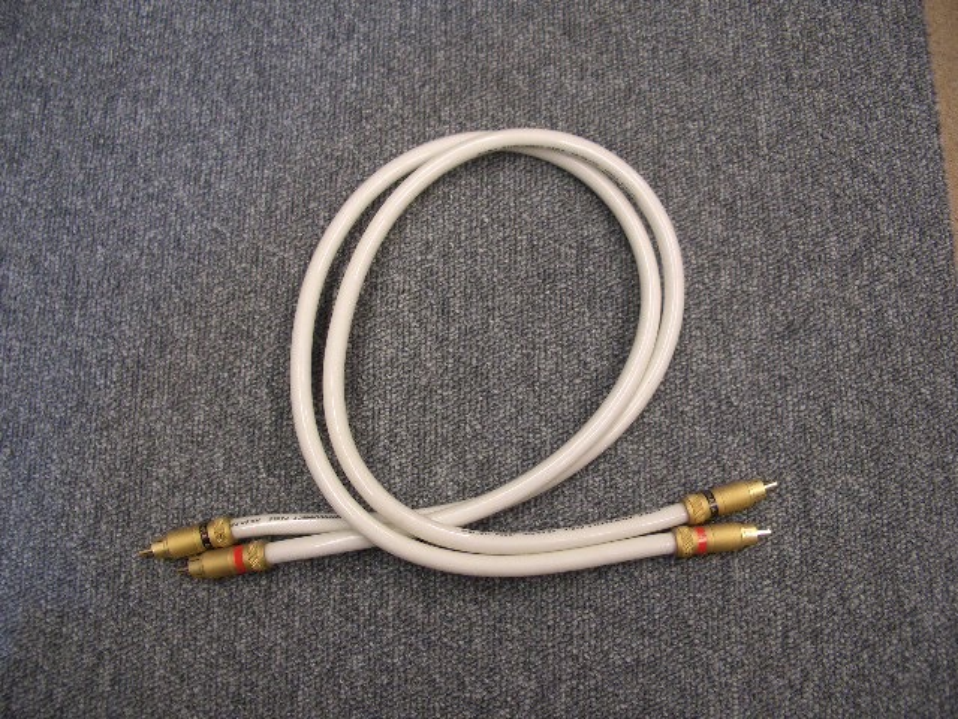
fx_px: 969
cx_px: 479
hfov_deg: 52.6
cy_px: 360
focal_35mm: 35
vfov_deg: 40.7
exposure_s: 1/25
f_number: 2.6
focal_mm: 5.8
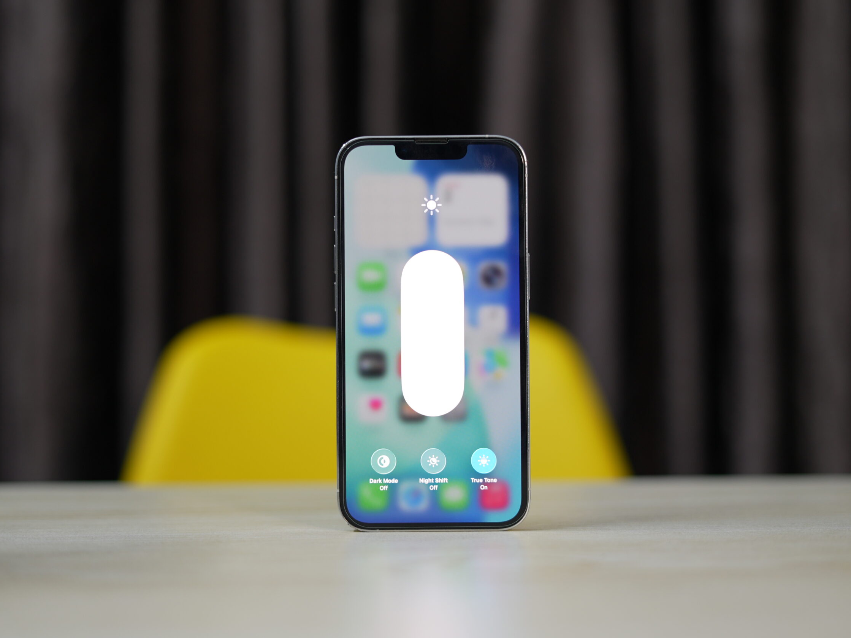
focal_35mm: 55
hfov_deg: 34.9
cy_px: 316
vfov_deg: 26.6
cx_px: 429
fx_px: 1352
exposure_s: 1/100
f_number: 2.2
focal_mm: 50
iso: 320
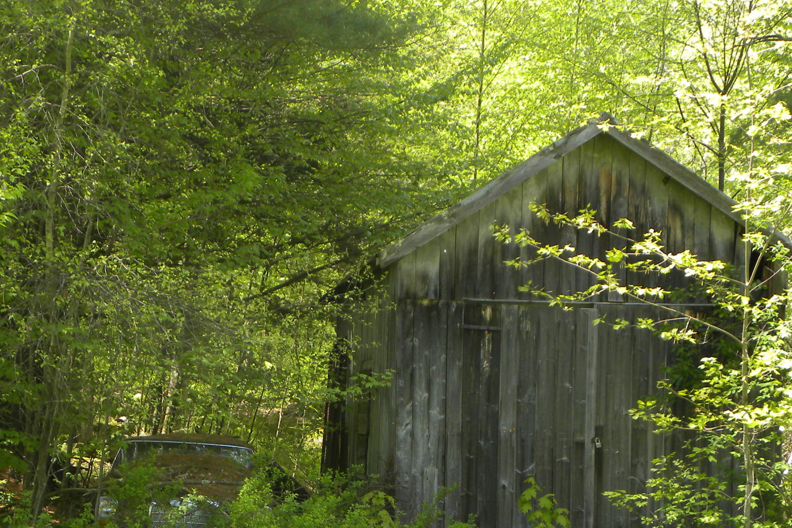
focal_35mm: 79
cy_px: 408
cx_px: 323
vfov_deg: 17.2
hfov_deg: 25.6
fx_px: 1738
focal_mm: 8.2
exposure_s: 1/96.6
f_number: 3.2
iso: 64
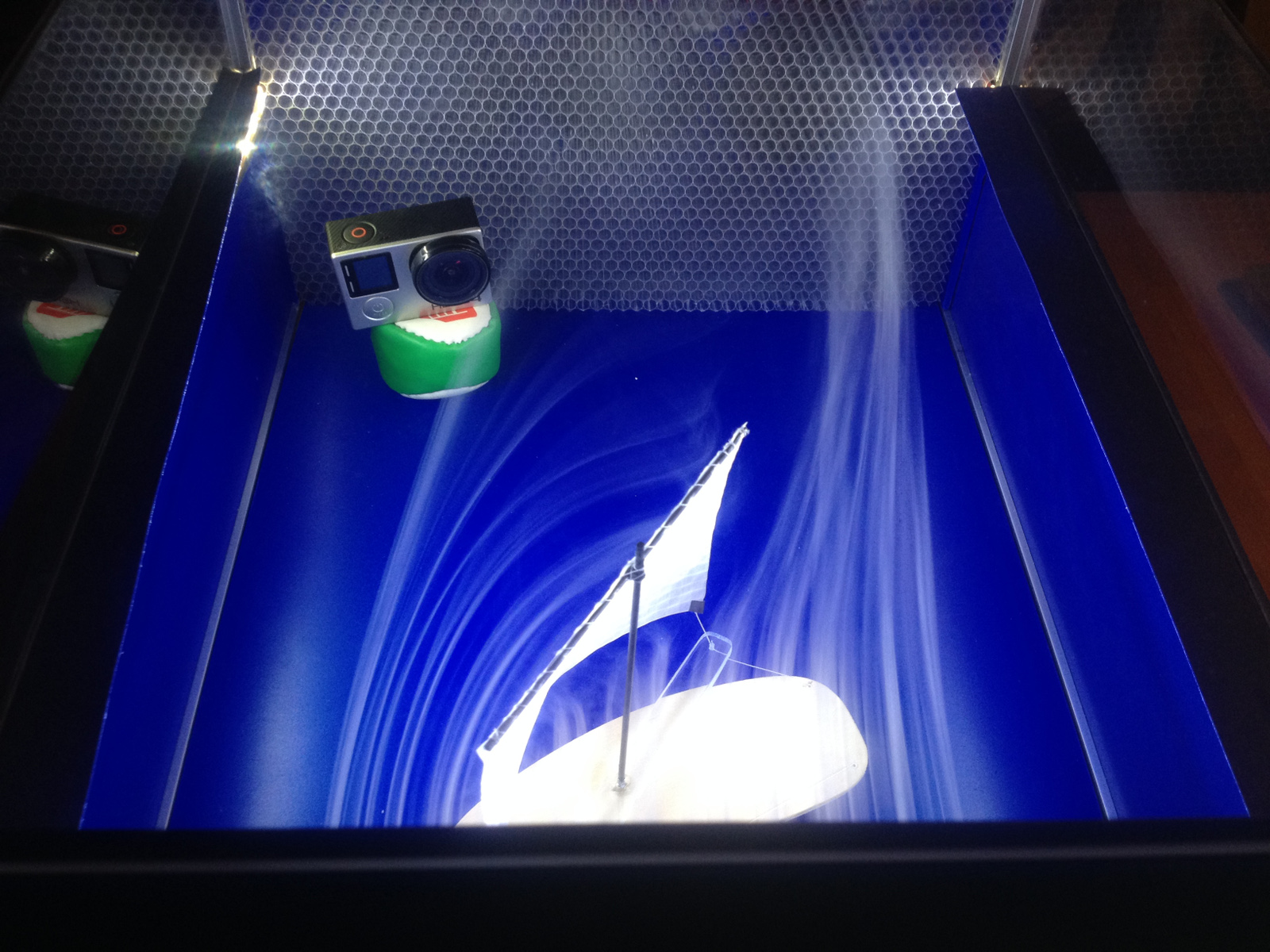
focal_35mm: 35
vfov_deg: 40.7
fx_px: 1284
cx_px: 635
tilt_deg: -47.4
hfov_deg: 52.6
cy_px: 476
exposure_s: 1/20
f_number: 2.4
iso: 100
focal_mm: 4.3
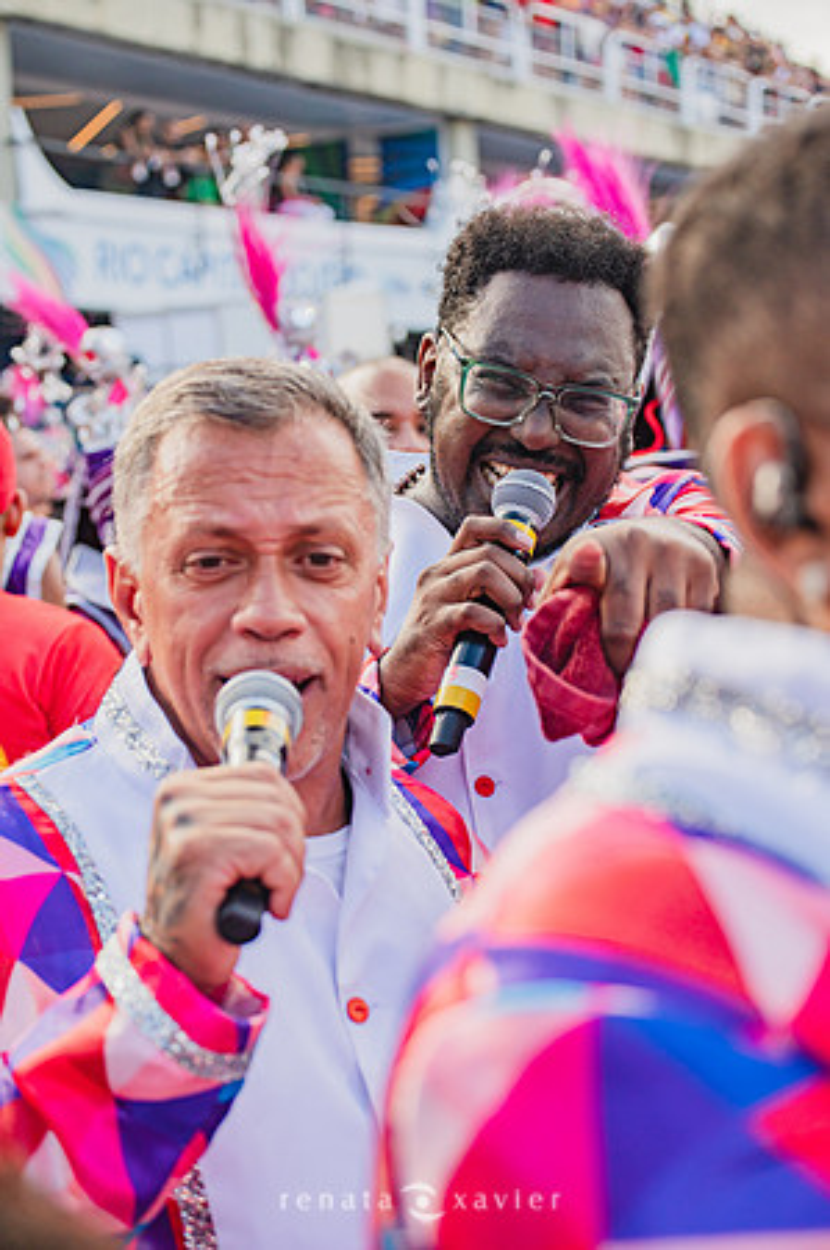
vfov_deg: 28.9
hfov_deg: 19.4
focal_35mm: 70
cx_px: 415
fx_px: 2426
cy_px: 625
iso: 400
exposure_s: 1/1600
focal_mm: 70
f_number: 5.6
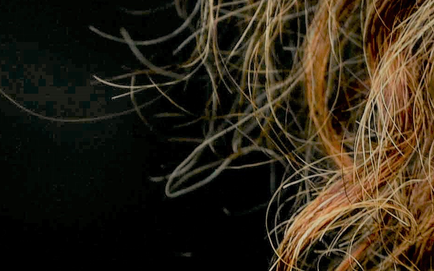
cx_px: 1347
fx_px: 15460
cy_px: 208
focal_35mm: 1307
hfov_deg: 1.6
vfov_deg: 1.0
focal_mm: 200
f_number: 6.3
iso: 250
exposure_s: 1/100
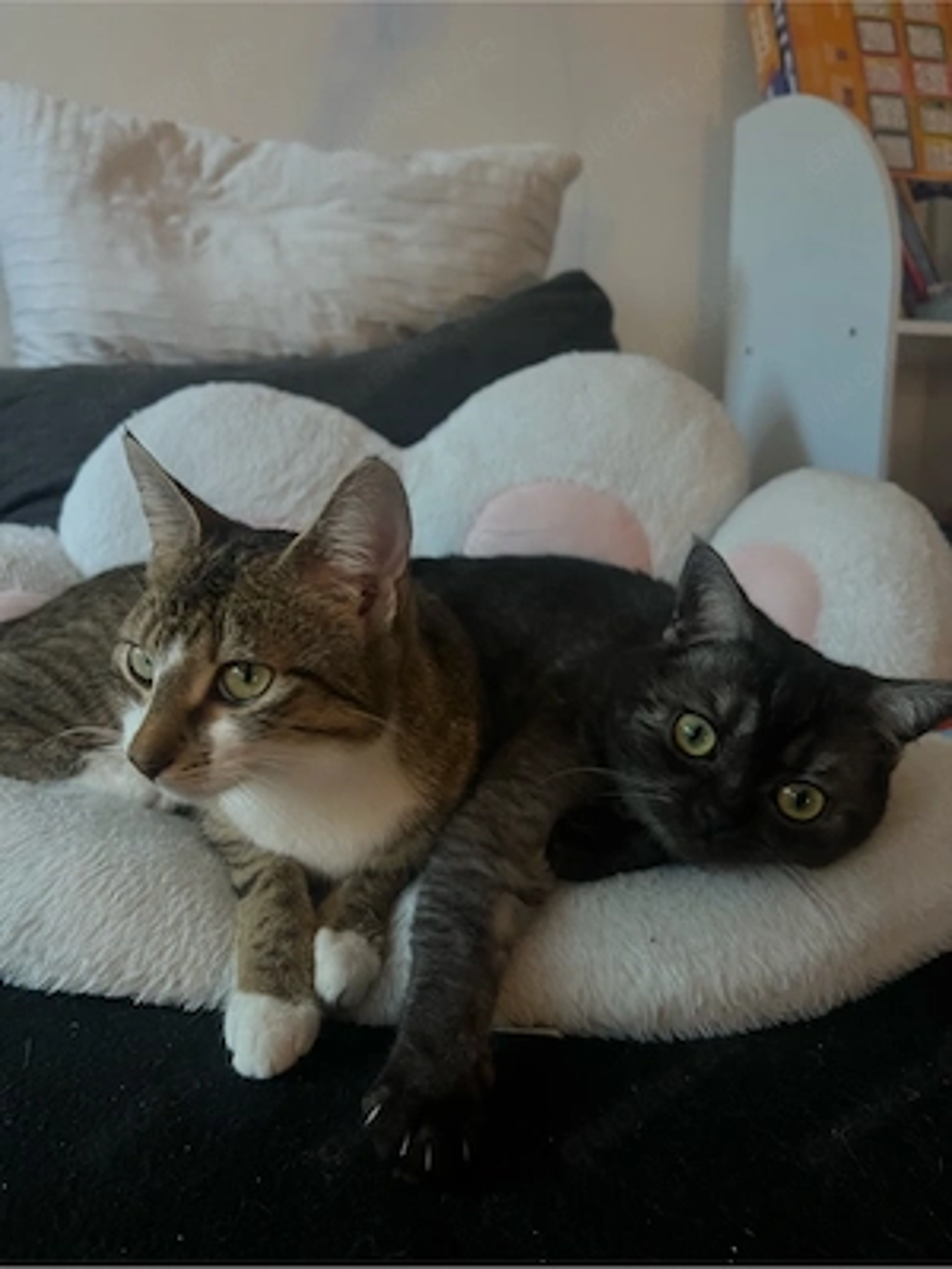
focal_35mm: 26
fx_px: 953
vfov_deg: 67.3
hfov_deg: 53.1
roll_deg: -0.5
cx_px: 476
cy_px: 634
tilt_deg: -10.0
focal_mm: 5.7
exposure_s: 1/50
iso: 320
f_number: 1.5
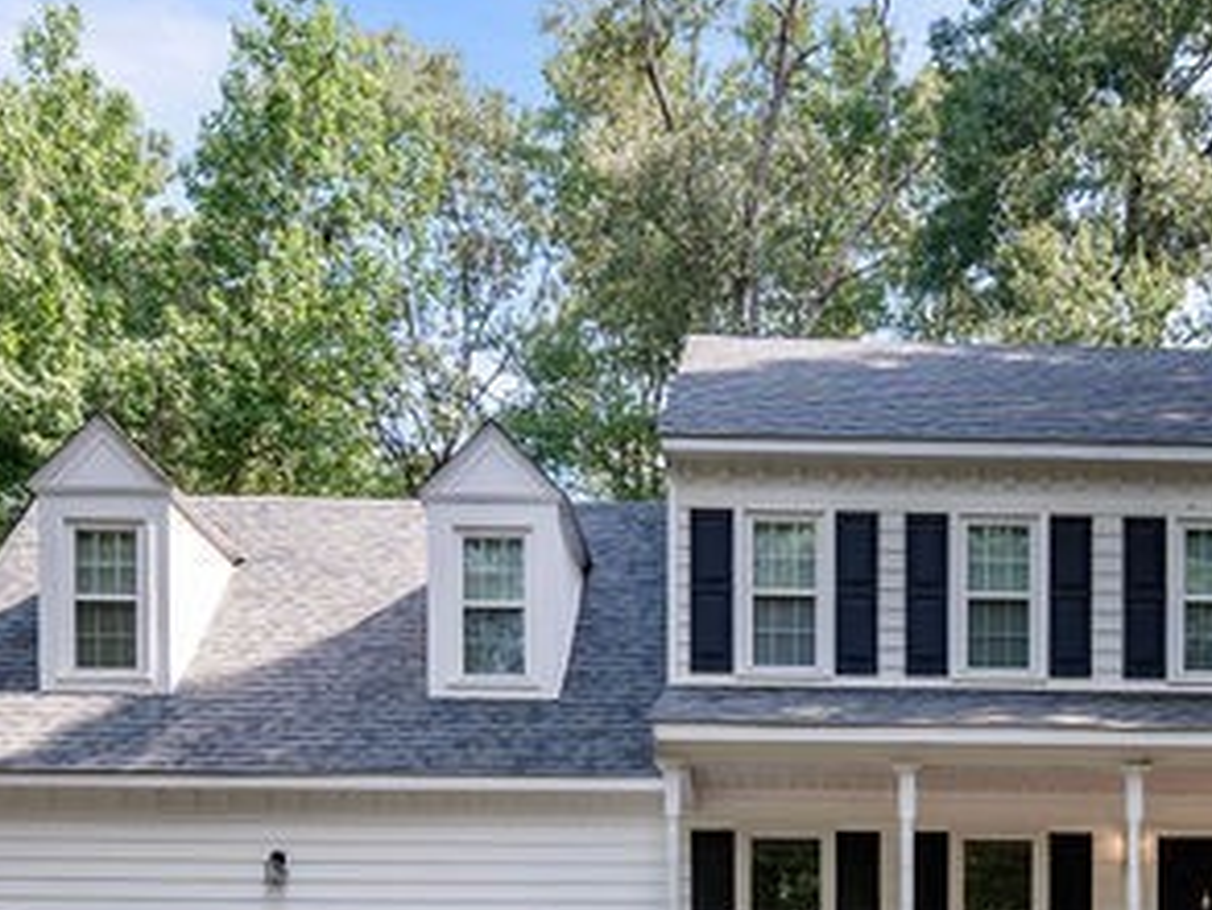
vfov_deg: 26.6
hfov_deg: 39.5
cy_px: 1152
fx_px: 1646
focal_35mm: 47
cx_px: 889
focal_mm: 14
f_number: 9
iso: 320
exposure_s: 1/80
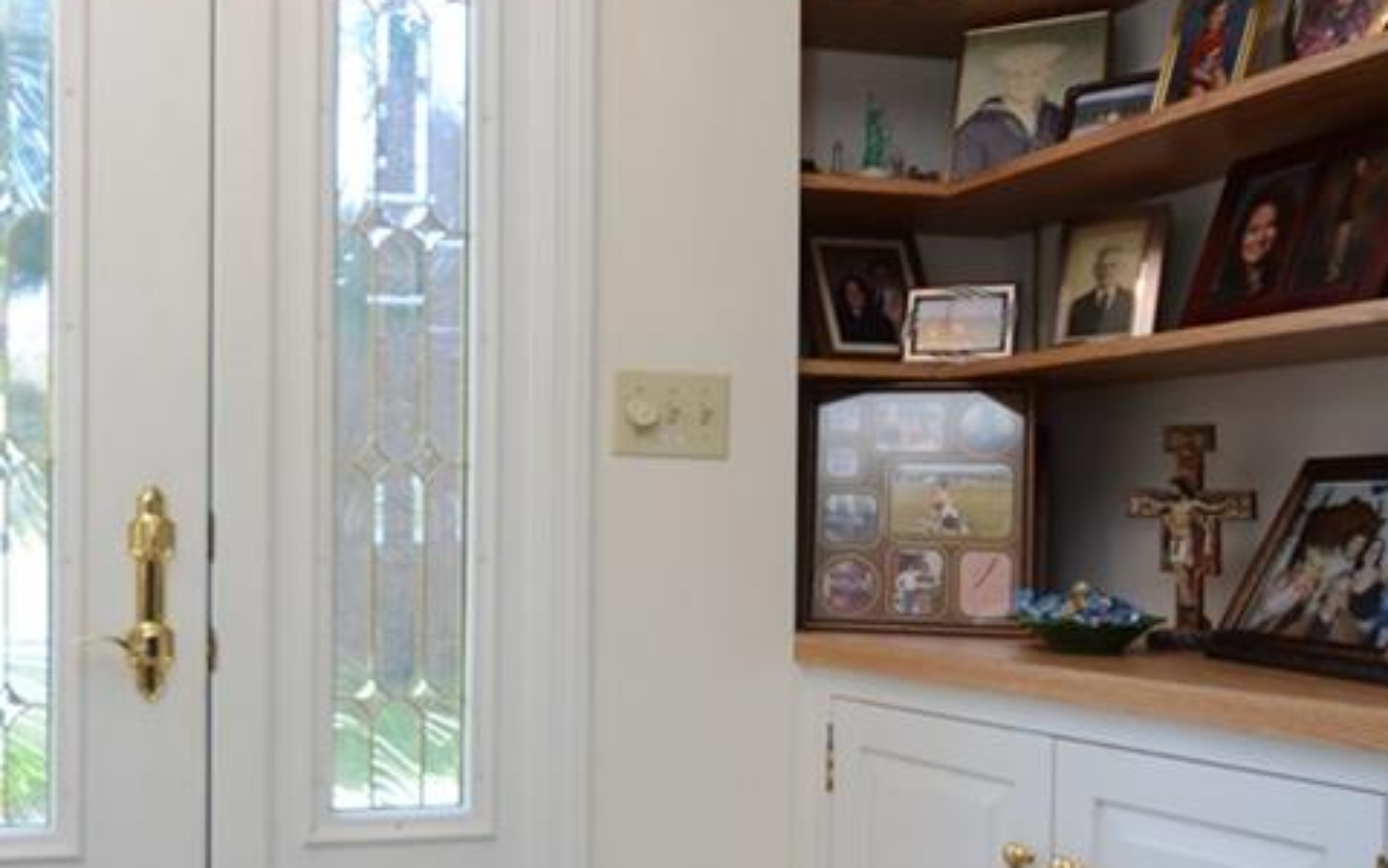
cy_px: 479
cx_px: 367
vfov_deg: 32.7
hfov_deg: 48.7
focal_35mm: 39
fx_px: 1475
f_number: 5.6
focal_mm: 12
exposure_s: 1/160
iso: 800
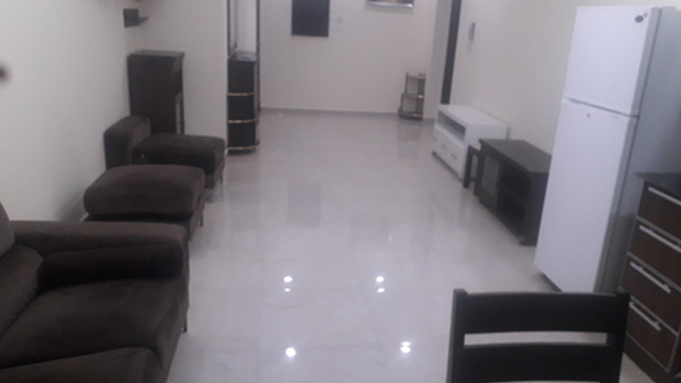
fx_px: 542
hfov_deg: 64.3
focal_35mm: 30
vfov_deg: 38.9
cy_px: 200
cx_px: 341
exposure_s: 1/25
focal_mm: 3.6
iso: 200
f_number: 1.9
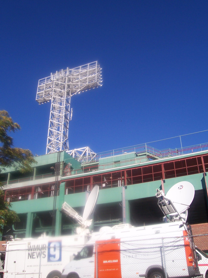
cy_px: 139
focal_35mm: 34
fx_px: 272
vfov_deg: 54.0
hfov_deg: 41.8
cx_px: 104
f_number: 5.6
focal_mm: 5.6
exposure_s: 1/500
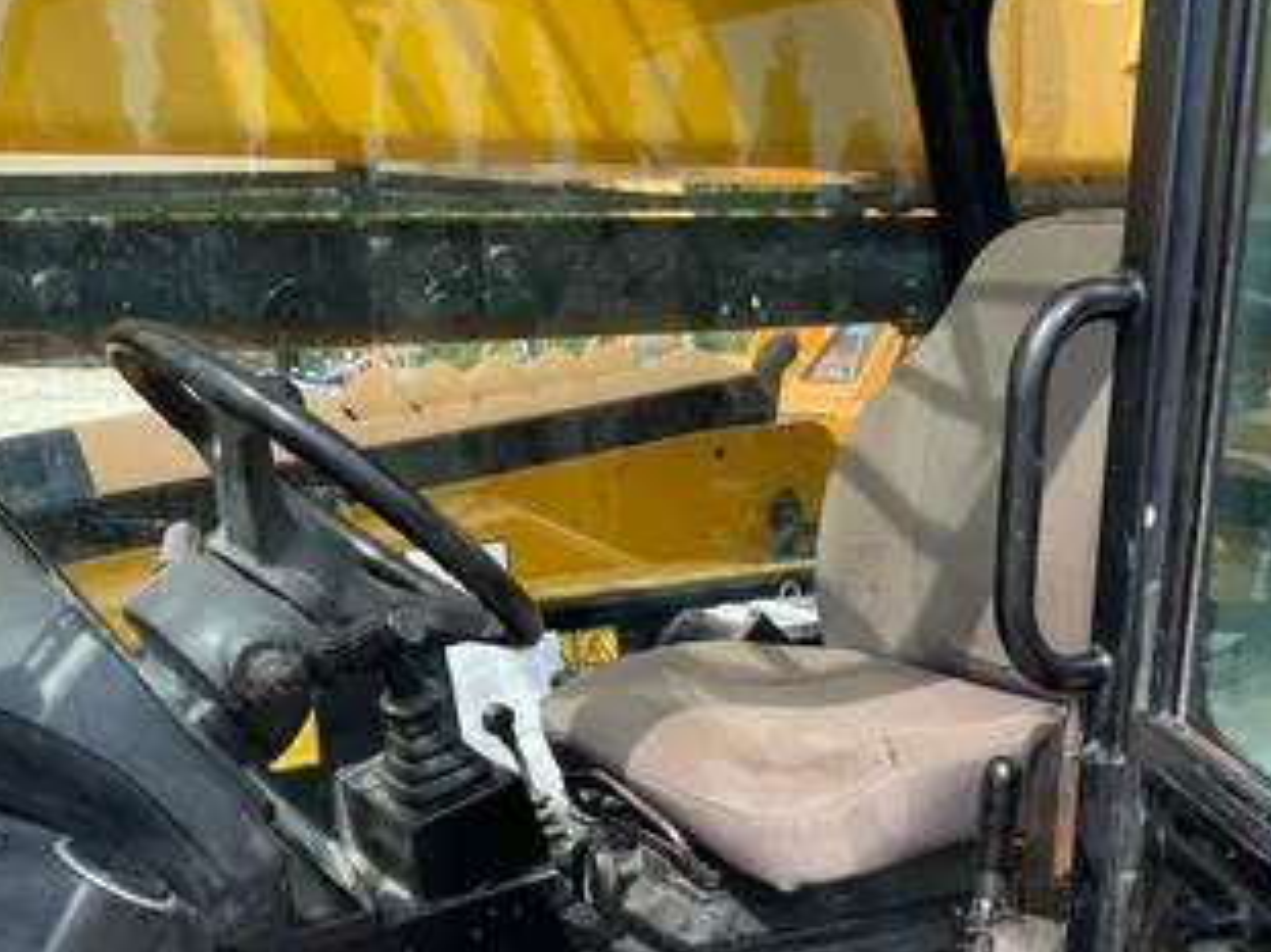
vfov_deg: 30.4
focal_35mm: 46
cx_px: 838
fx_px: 1688
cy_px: 819
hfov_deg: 40.8
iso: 50
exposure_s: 1/1125
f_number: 1.6
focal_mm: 4.2
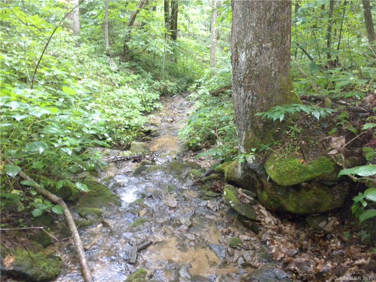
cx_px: 188
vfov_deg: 38.7
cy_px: 141
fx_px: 402
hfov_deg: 50.1
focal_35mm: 37
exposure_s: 1/30
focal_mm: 6.6
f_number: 3.5
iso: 779
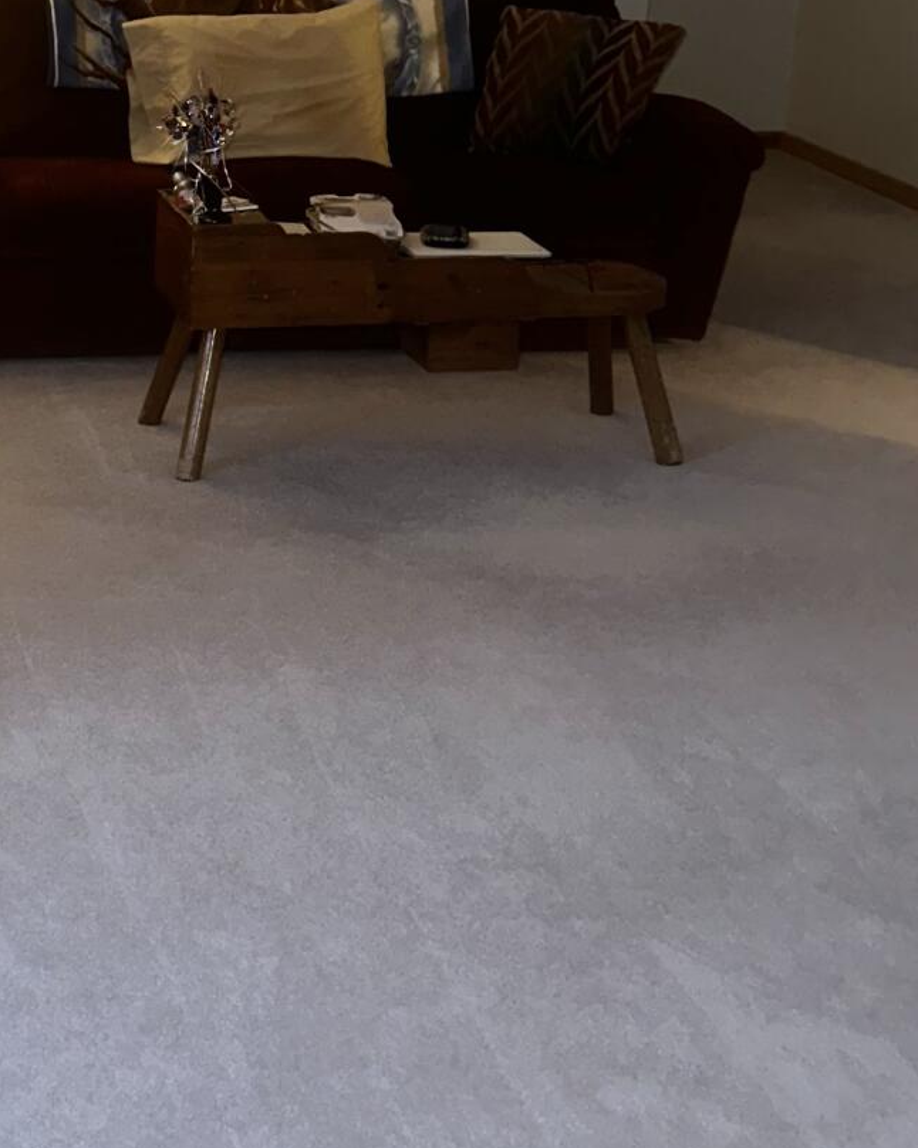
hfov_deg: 25.2
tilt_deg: -13.2
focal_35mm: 58
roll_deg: -1.7
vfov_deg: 31.9
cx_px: 40
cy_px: 293
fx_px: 1971
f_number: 1.78
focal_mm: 6.86
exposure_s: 1/9
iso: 250
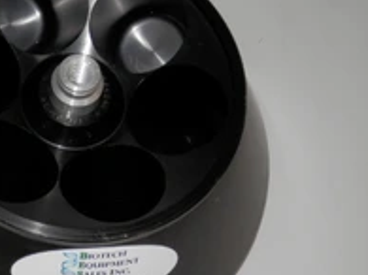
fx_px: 871
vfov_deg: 17.9
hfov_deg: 22.8
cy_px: 94
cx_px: -6
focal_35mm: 82
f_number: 3.7
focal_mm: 7.3
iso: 100
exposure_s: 1/80
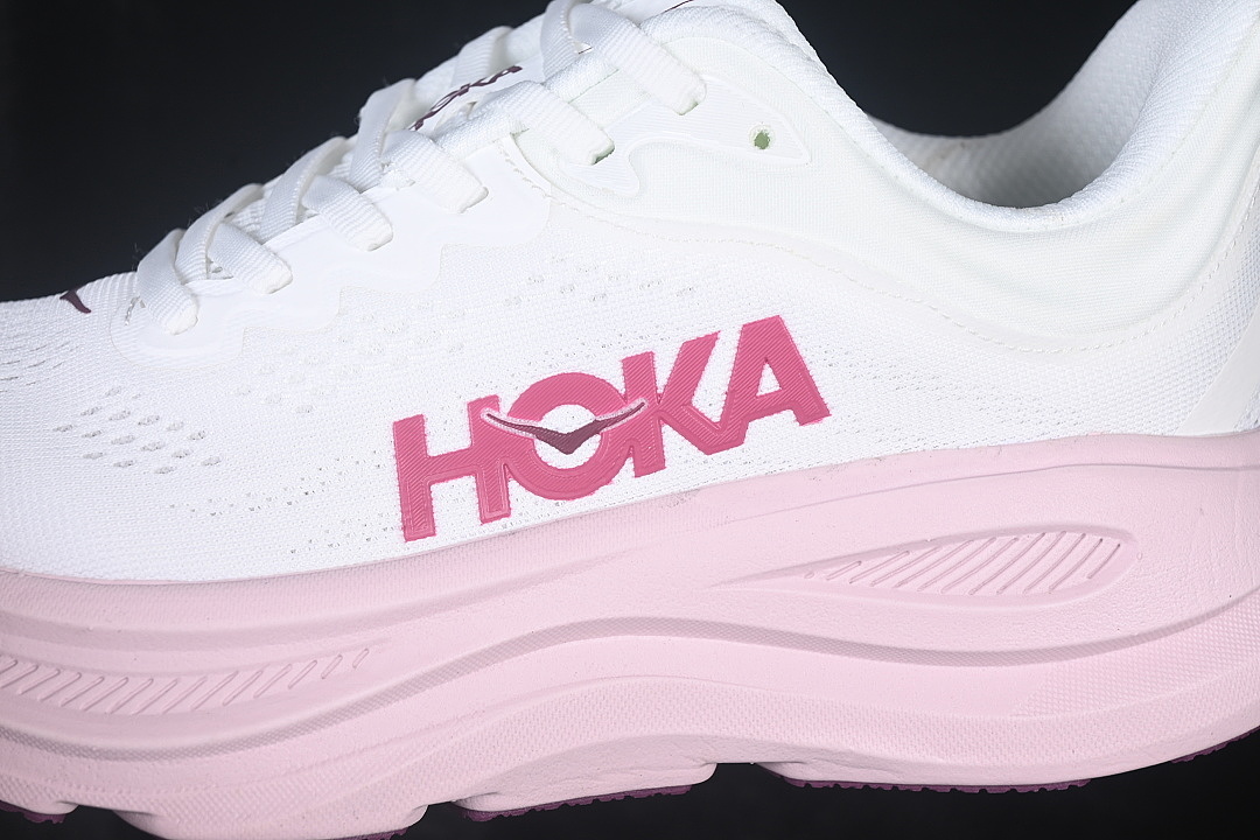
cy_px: 420
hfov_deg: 27.0
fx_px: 2625
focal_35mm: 75
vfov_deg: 18.2
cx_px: 630
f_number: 7.1
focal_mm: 50
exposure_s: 1/80
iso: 160
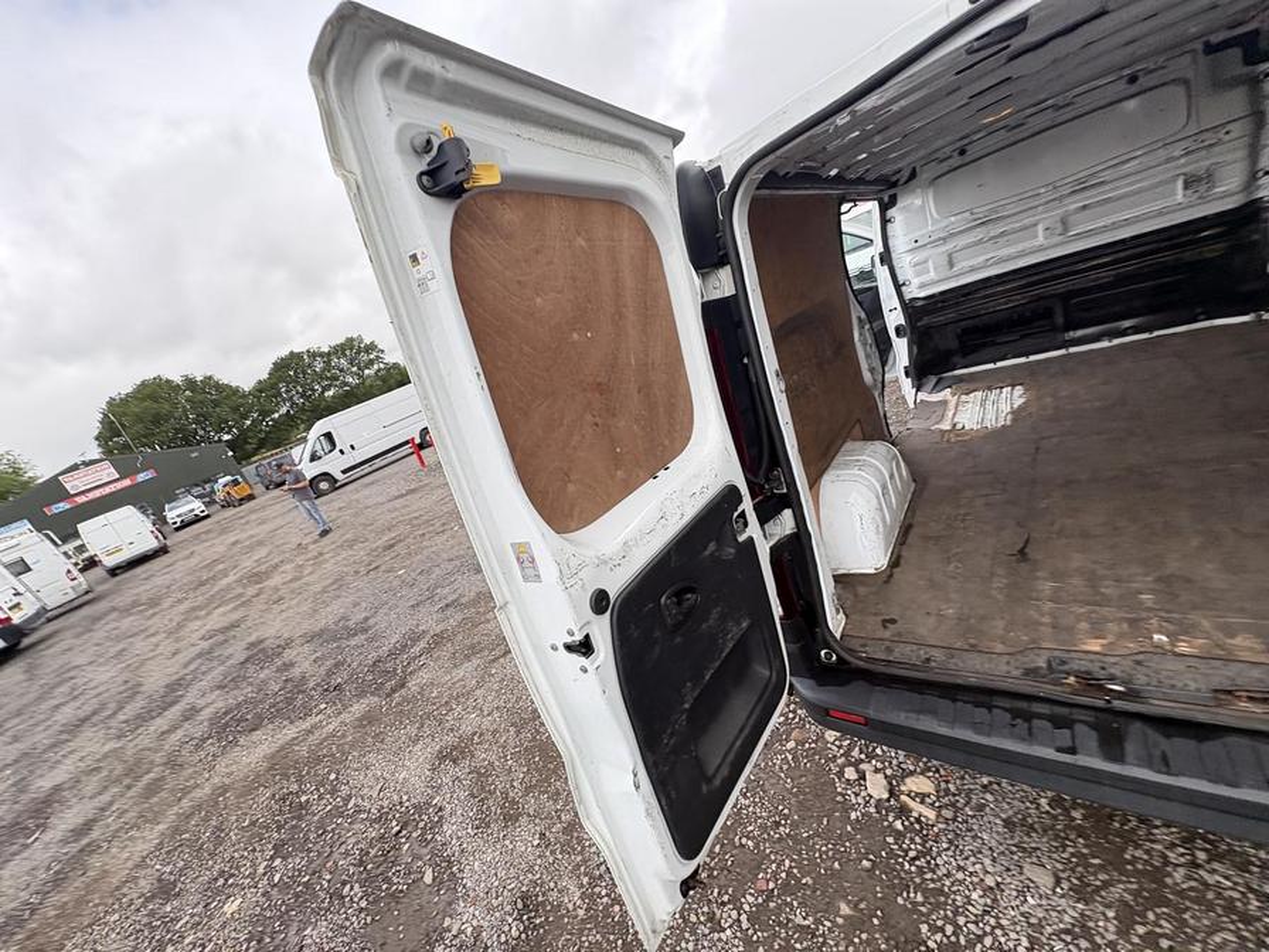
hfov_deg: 102.1
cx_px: 634
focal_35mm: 14
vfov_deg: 85.7
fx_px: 513
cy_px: 476
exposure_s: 1/329
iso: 64
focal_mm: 2.22
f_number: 2.2
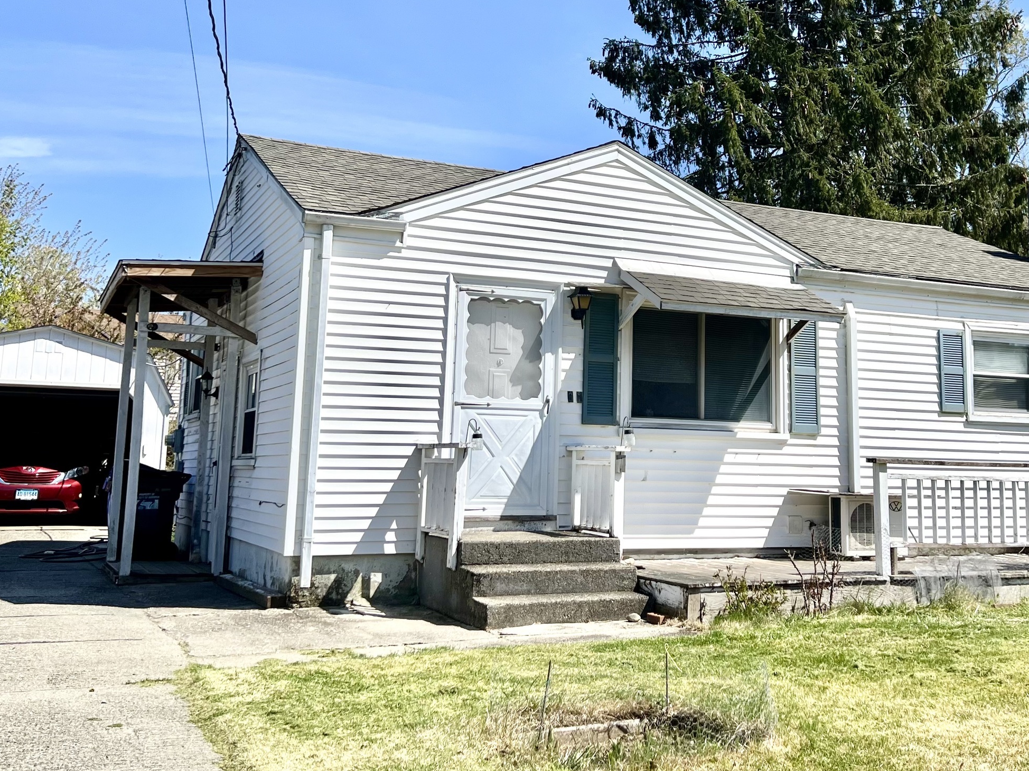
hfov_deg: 45.4
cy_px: 268
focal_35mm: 41
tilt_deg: +9.6
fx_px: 1219
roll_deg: -1.6
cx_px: 632
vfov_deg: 34.9
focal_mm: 5.7
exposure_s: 1/5587
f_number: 1.5
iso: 50
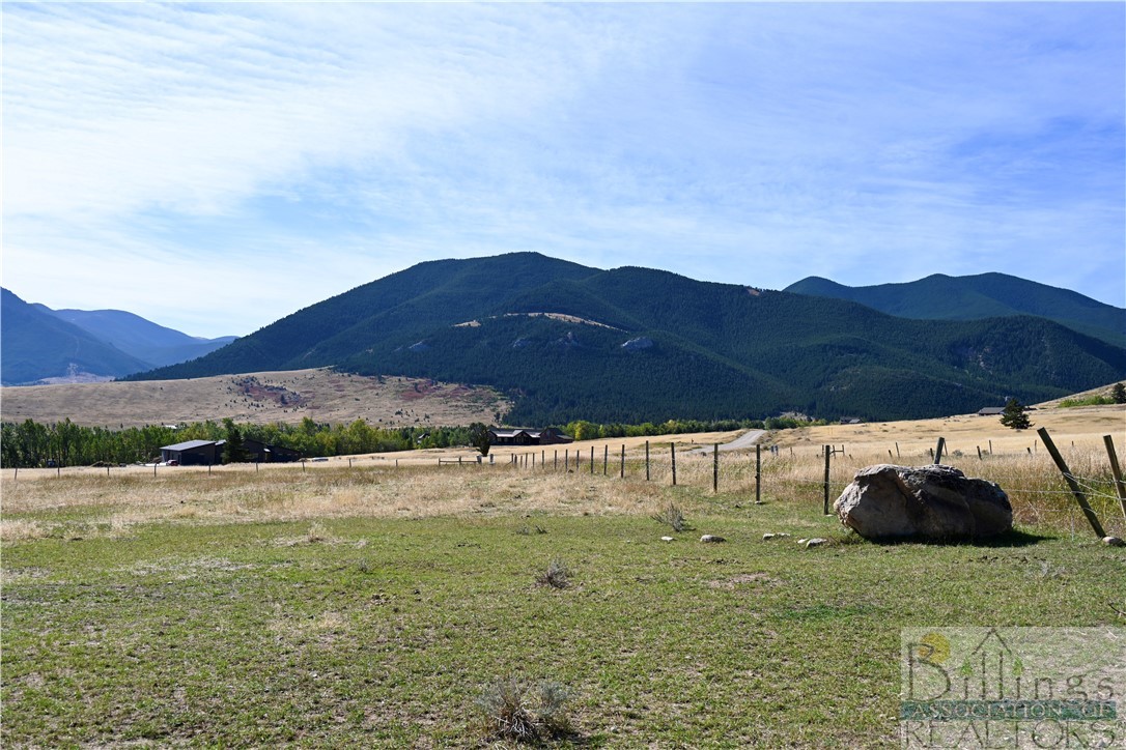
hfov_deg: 57.2
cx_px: 563
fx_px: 1032
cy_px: 375
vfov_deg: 40.0
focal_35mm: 33
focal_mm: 33
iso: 100
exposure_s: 1/400
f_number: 7.1
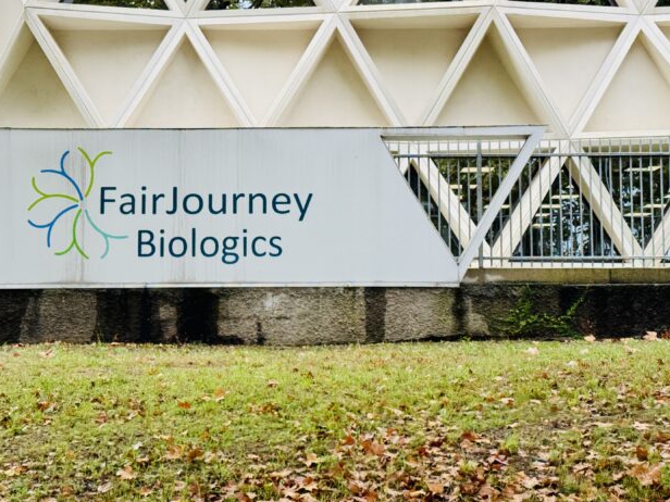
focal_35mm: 60
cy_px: 290
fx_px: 1161
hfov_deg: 32.1
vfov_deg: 24.4
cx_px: 283
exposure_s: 1/846
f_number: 1.78
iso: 64
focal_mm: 6.76
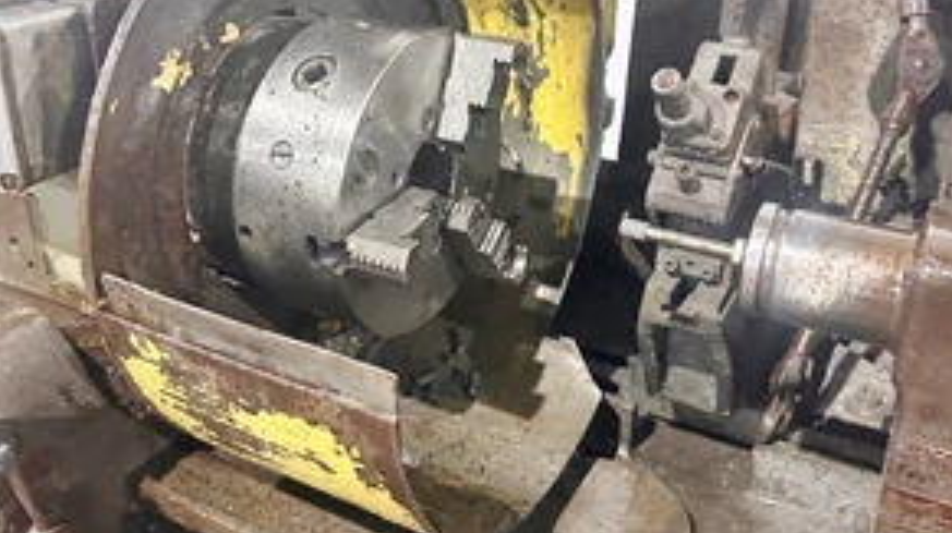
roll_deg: +0.5
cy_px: 173
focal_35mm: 36
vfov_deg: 32.4
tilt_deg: -23.9
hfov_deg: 55.3
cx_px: 487
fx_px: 908
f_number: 1.78
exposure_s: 1/60
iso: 640
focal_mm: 6.86
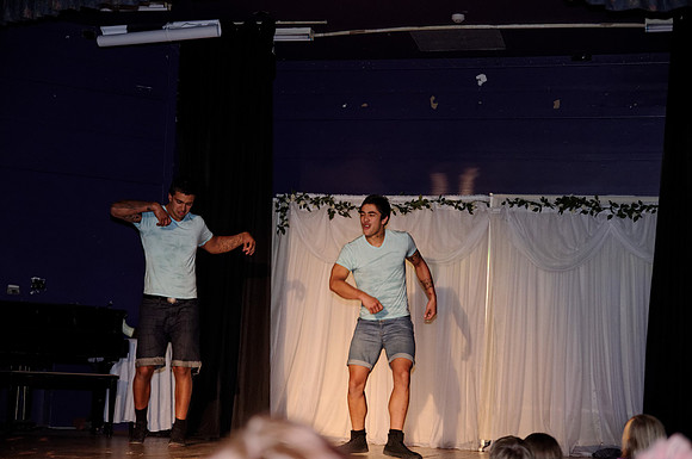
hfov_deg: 27.0
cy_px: 230
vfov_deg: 18.1
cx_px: 346
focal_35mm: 75
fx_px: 1440
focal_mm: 50
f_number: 2.8
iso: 800
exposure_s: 1/180
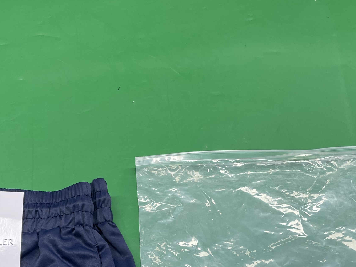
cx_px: 136
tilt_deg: -58.1
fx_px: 638
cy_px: 308
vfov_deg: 22.1
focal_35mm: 62
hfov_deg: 31.1
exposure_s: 1/100
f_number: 1.6
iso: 40
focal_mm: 4.2
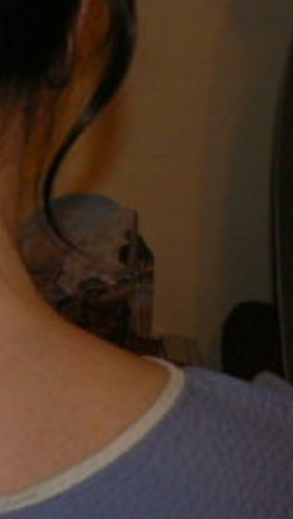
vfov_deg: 23.4
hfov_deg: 12.8
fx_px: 1239
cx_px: -142
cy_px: 116
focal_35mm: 90
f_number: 2.8
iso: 80
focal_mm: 6
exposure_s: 1/30
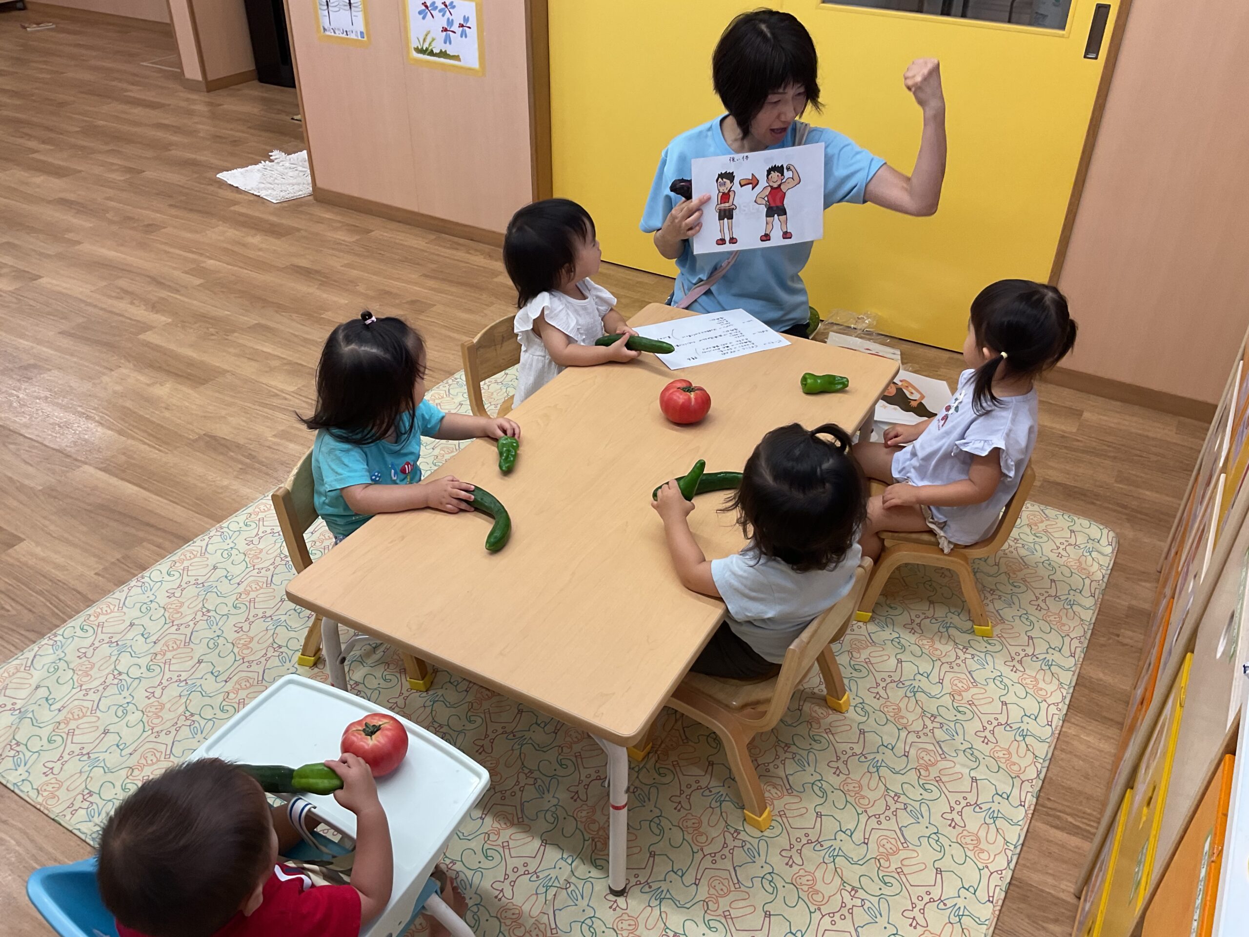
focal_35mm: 29
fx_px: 1046
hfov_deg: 61.7
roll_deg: +1.0
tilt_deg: -33.2
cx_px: 624
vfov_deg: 48.2
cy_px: 468
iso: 50
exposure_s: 1/120
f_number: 1.8
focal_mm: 3
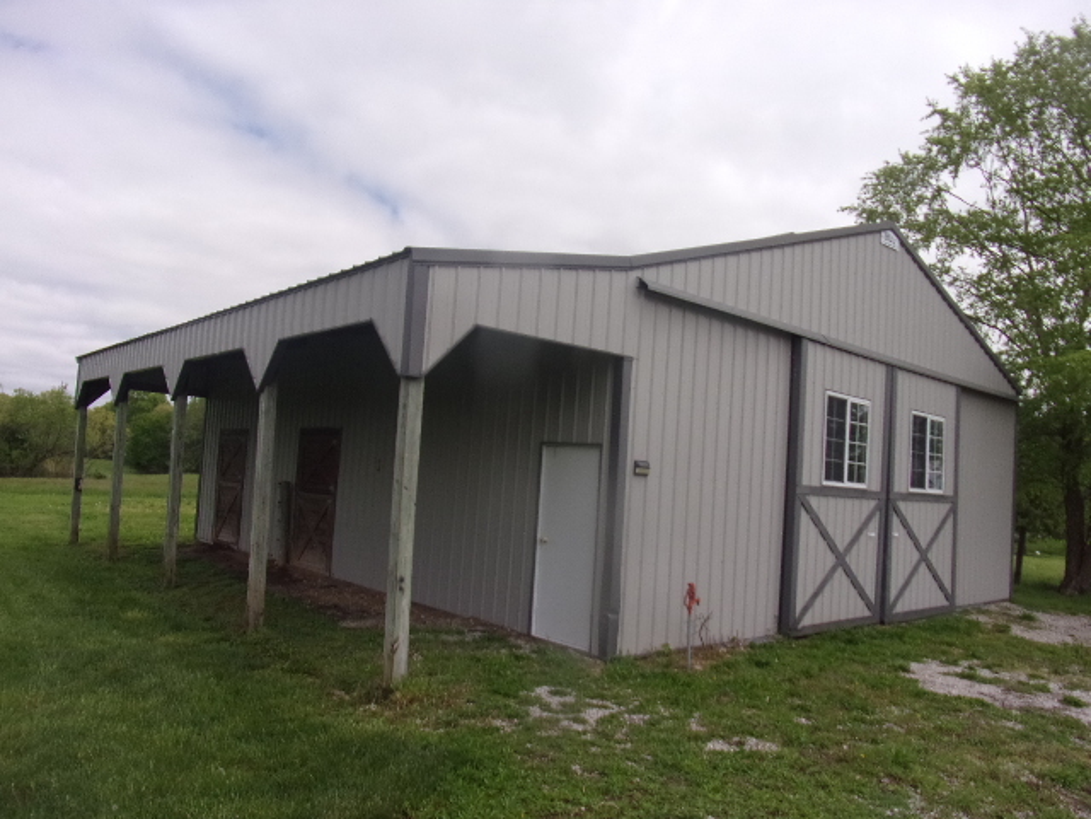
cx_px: 546
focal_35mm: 24
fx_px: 756
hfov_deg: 71.6
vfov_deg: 56.8
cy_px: 410
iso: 80
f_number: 10.8
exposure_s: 1/170
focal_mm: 4.3
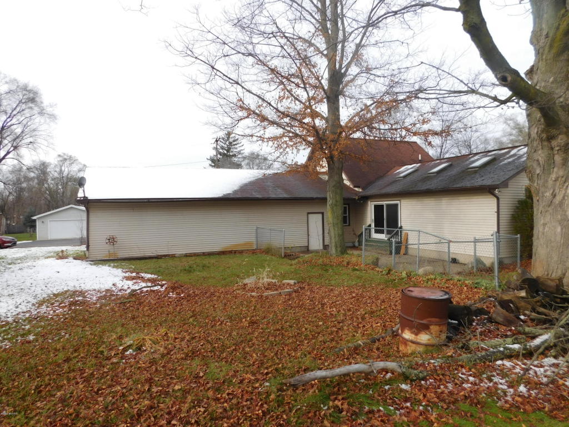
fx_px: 378
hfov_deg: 73.9
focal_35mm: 23
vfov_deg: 58.9
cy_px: 214
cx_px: 284
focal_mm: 4
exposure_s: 1/800
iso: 125
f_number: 3
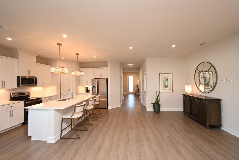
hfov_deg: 100.4
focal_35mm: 15
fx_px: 100
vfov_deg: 77.3
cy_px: 80
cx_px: 120
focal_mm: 10
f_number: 4.5
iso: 450
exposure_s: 1/60
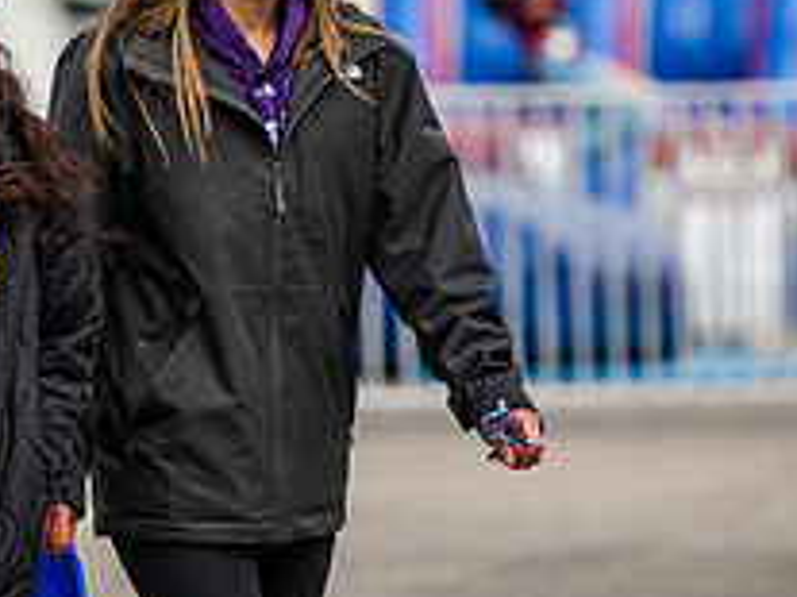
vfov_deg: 3.2
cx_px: 85
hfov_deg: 4.3
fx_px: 10539
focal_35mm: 458
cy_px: 13
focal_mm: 170
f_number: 3.2
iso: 100
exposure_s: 1/800
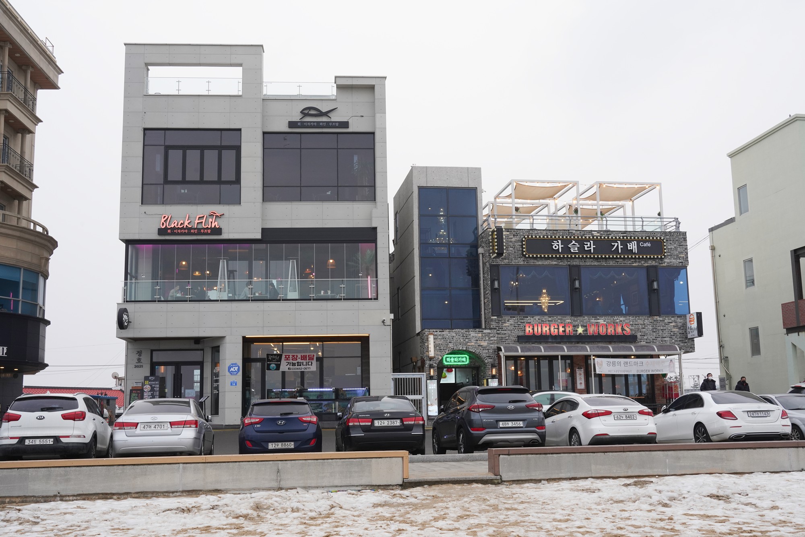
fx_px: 872
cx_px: 402
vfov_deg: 34.2
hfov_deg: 49.5
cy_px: 268
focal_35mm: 39
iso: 800
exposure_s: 1/100
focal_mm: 39
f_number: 14
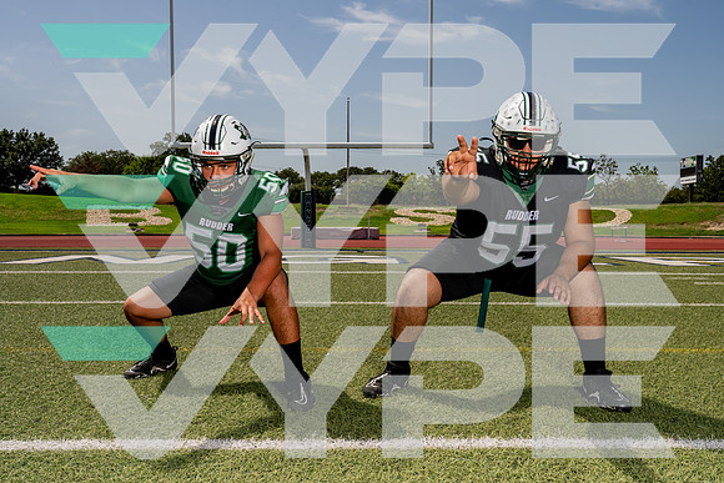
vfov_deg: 36.8
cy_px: 242
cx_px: 363
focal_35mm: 36
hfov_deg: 53.0
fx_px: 727
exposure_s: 1/250
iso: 100
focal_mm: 34
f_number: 11
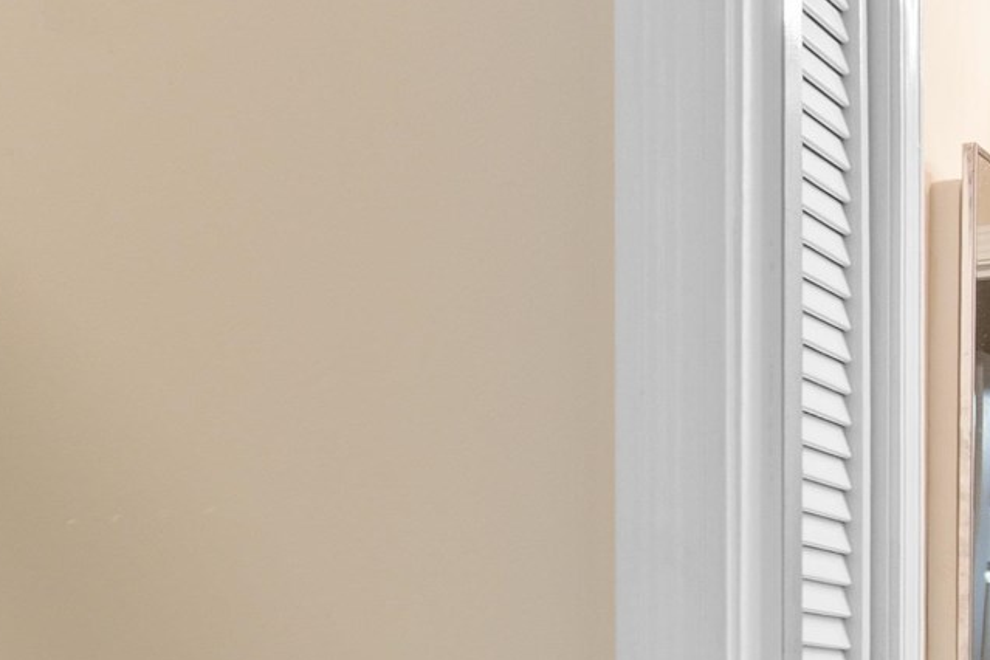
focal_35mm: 101
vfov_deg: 13.3
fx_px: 2777
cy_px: 742
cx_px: -407
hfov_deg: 18.4
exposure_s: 1/2
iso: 100
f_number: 5
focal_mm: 14
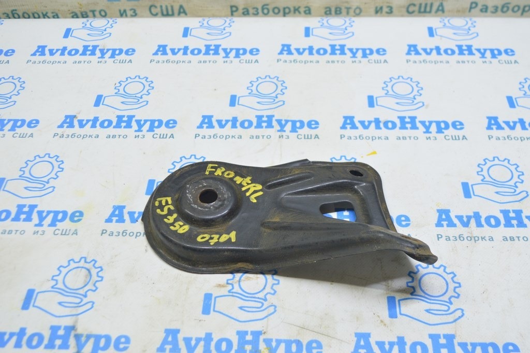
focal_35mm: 42
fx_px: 618
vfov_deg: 31.8
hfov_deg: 46.4
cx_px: 265
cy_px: 176
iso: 400
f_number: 5.6
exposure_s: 1/20
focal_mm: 28
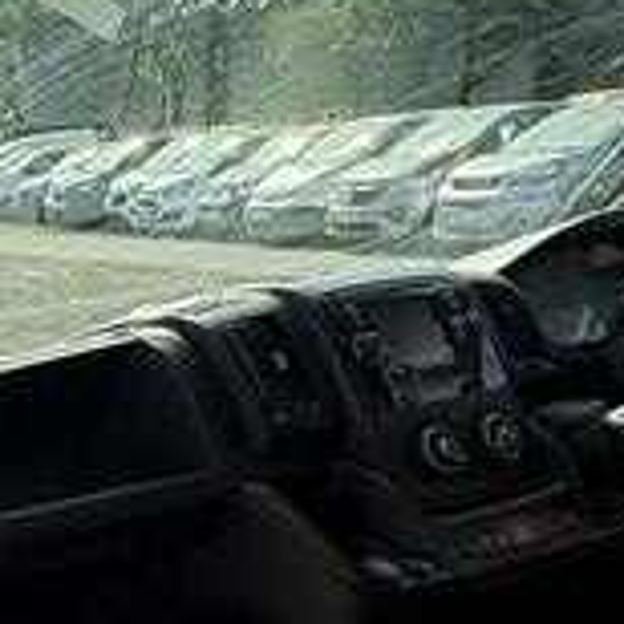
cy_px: 531
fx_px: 1468
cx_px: -389
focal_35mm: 72
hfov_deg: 19.8
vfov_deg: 23.5
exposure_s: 1/573
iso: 40
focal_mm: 2.22
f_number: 2.2
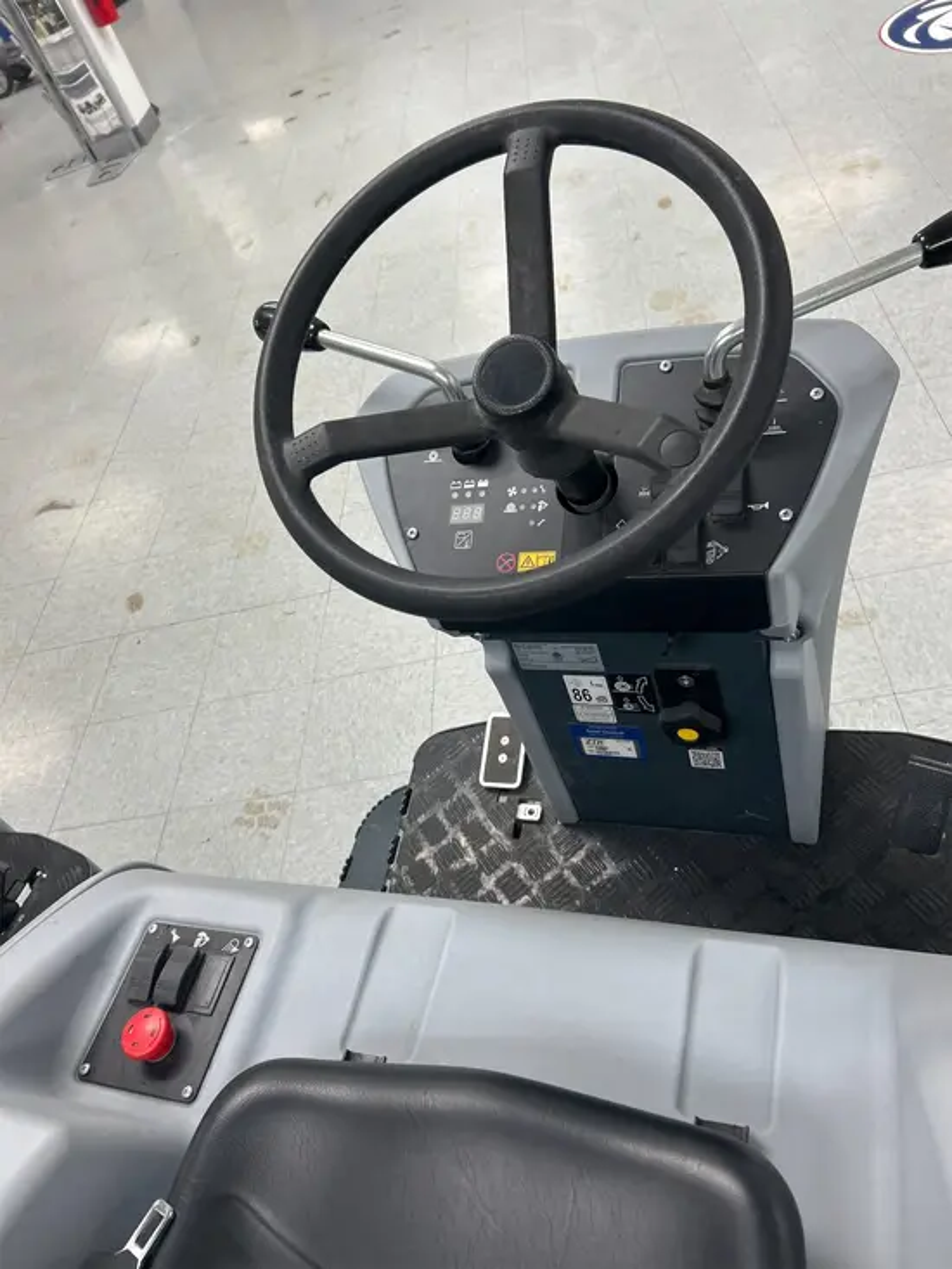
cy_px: 634
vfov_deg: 67.3
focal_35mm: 26
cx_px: 476
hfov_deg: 53.1
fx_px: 953
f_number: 1.5
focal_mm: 5.7
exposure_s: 1/120
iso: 100
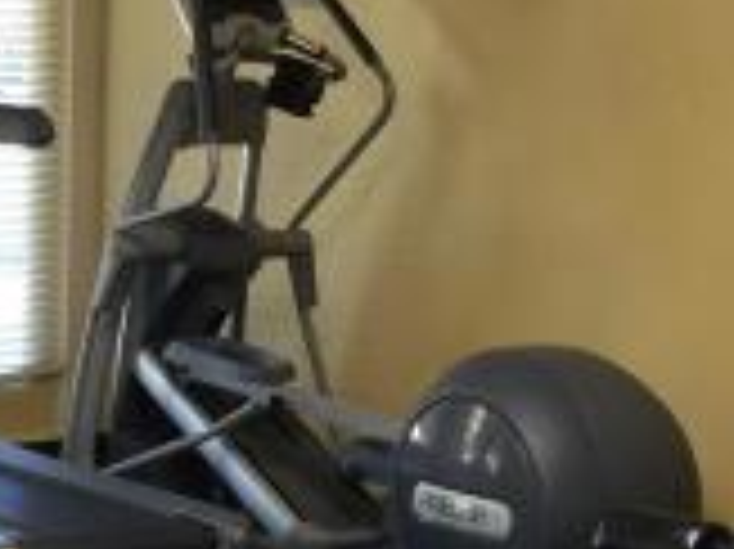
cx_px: -50
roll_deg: -1.9
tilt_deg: -8.8
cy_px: 414
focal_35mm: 114
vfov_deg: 12.9
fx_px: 2415
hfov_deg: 16.8
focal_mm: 4.15
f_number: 2.2
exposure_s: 1/15
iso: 32
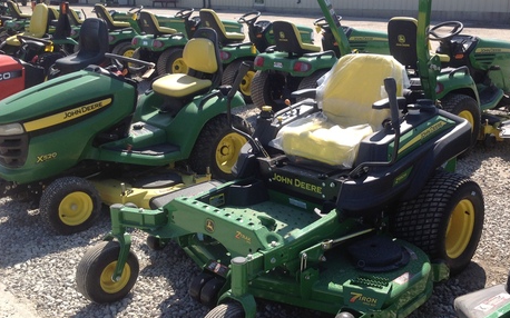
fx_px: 611
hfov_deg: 45.2
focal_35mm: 44
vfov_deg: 29.2
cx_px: 292
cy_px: 163
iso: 50
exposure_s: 1/1314
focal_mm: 4.28
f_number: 2.4
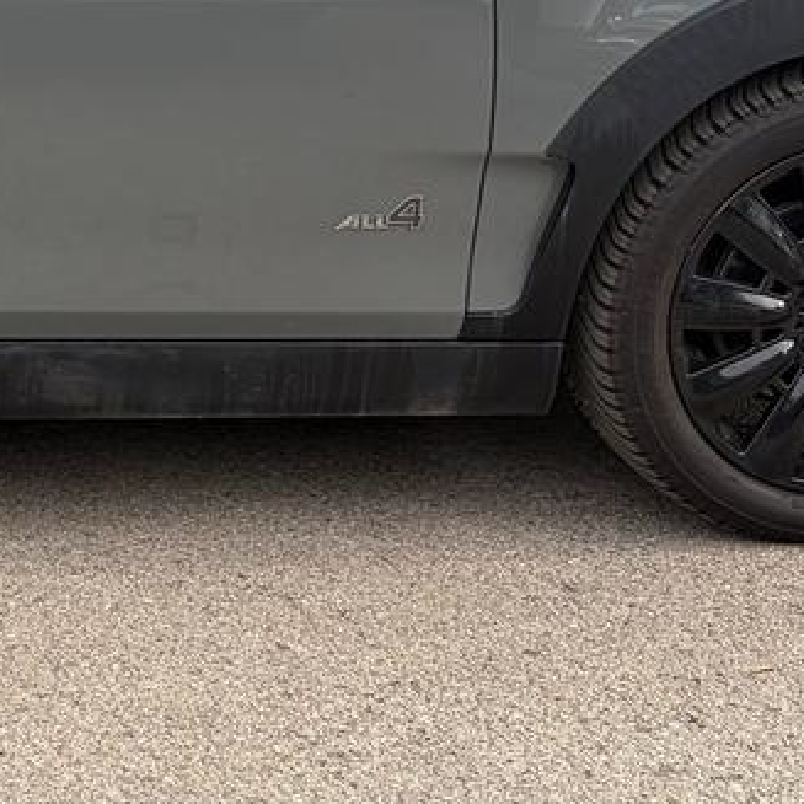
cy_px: -59
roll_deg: +0.7
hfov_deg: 17.8
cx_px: -290
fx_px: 2365
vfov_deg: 18.6
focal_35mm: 90
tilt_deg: -8.6
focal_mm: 5.96
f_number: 1.6
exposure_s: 1/701
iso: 50
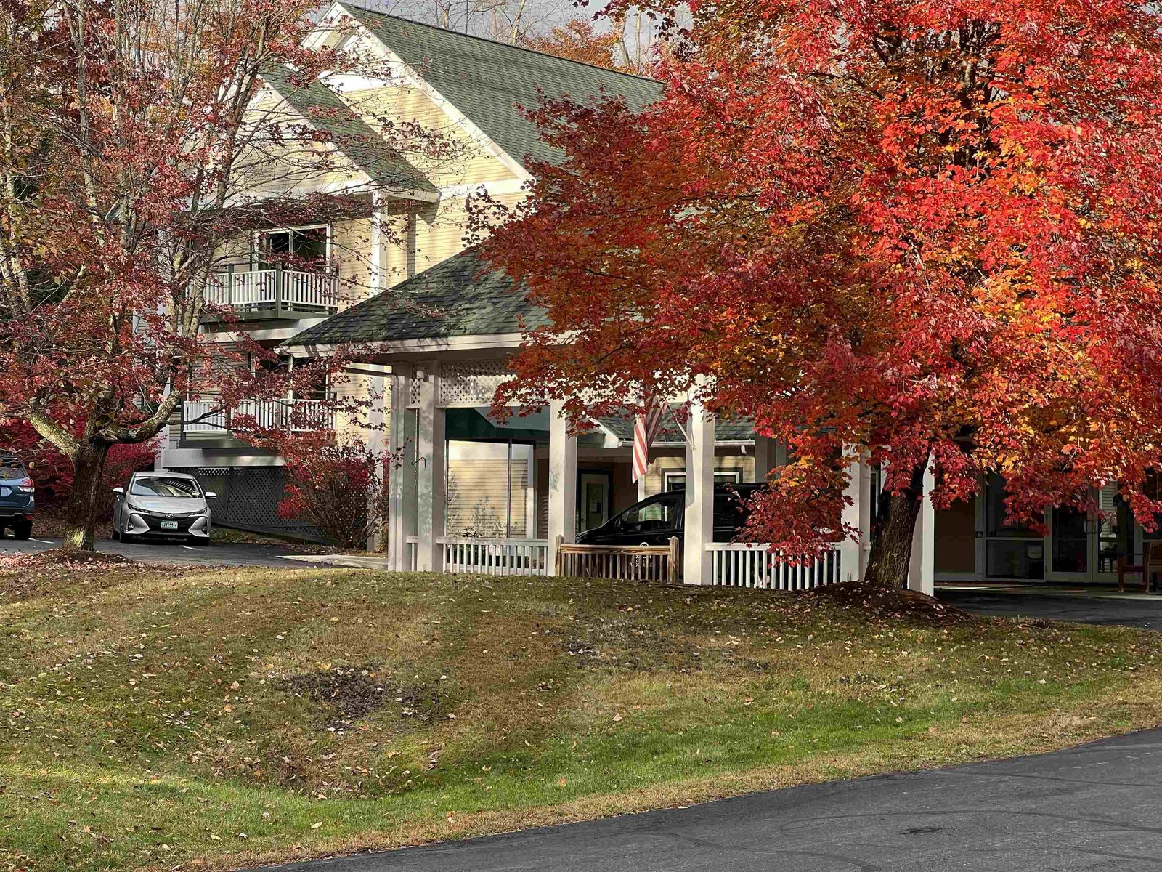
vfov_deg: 19.1
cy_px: 436
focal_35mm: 77
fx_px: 2585
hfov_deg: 25.3
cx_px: 581
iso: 32
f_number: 2.8
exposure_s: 1/145
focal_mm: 9
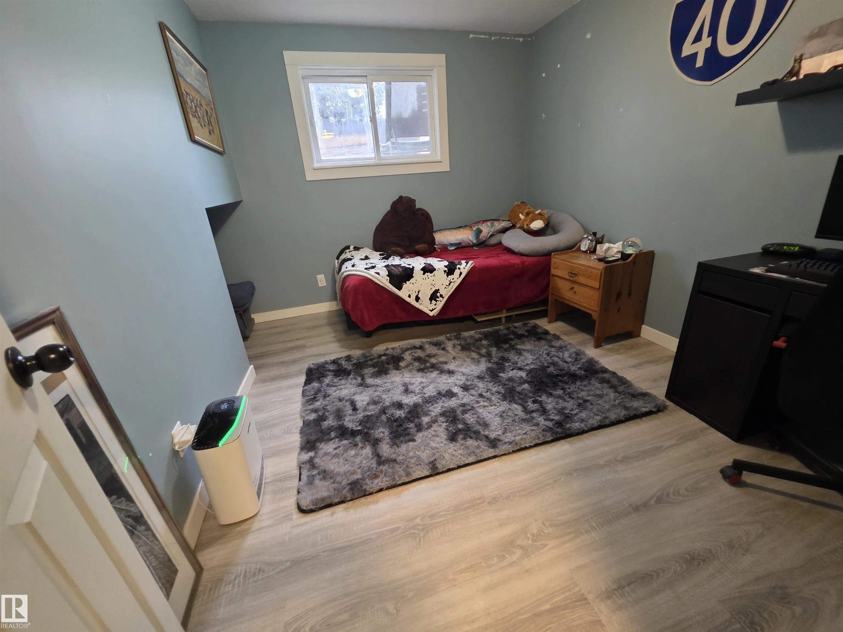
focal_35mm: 13
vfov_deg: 89.9
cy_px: 316
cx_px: 422
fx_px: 317
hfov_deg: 106.2
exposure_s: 1/60
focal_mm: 2.2
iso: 640
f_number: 1.9
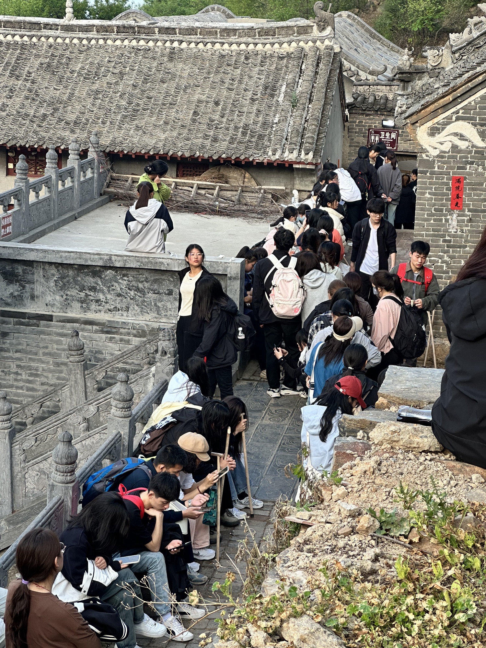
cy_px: 324
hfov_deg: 19.1
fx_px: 1441
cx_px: 243
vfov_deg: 25.3
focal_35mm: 77
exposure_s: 1/99
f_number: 2.8
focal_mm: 9
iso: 50
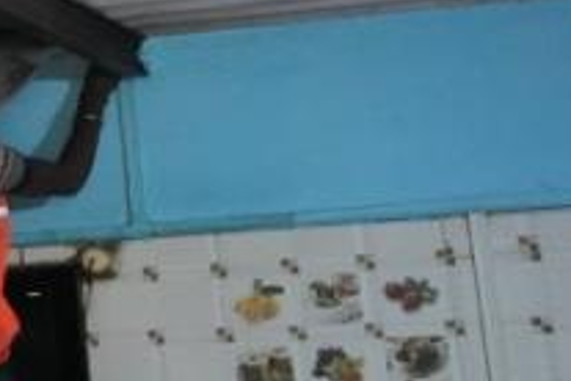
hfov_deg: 15.6
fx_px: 1570
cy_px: 92
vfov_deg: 13.8
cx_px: -629
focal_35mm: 99
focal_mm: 20
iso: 8000
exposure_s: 1/200
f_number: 2.8
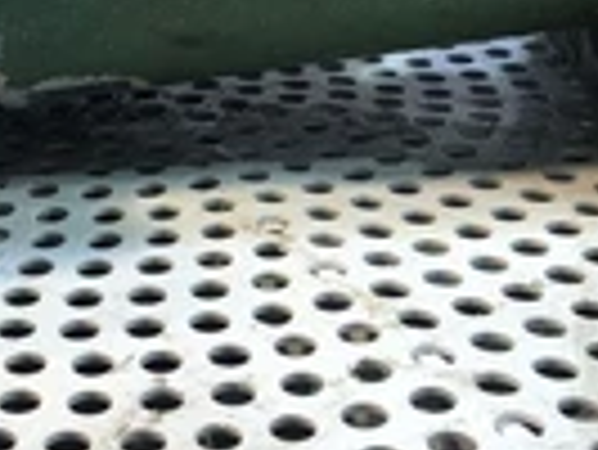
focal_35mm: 84
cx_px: 76
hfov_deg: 22.8
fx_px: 1452
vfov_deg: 17.2
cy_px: -14
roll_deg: +2.0
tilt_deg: -15.0
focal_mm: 4
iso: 32
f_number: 1.8
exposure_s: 1/120
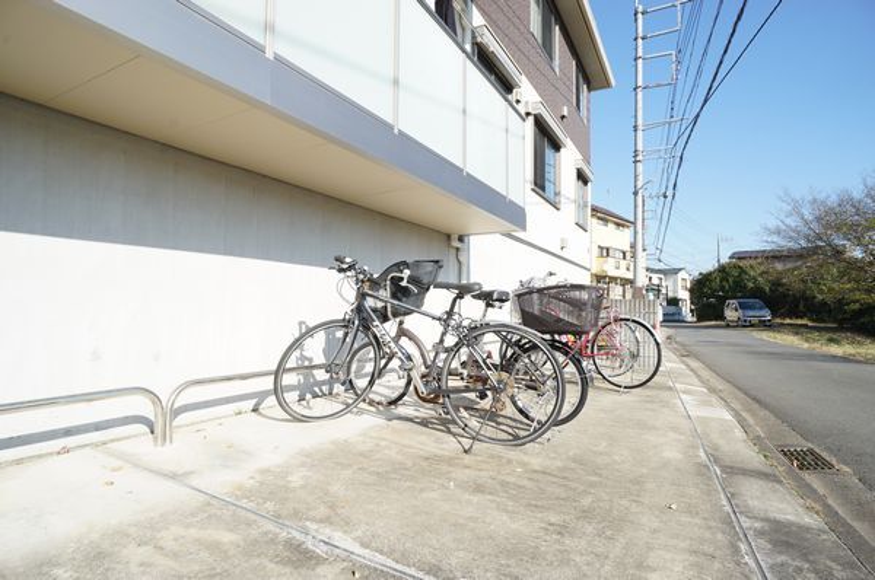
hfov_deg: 73.8
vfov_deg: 53.0
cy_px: 290
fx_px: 582
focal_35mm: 24
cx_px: 438
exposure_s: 1/100
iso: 100
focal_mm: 16
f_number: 9
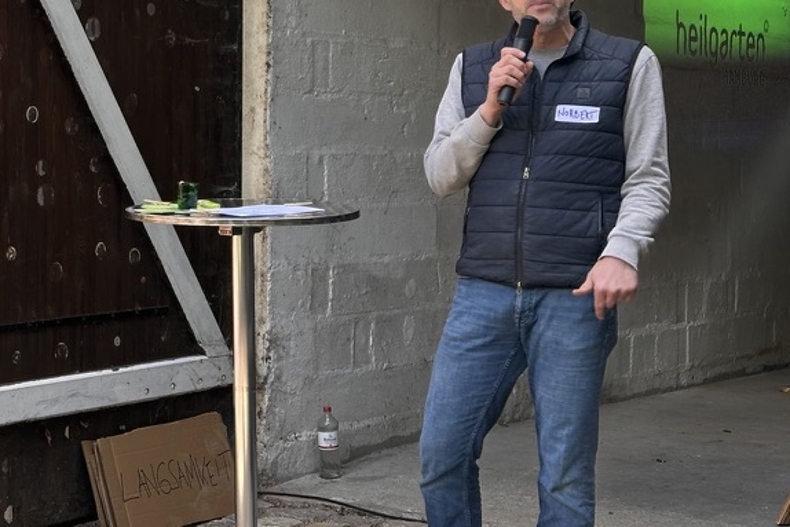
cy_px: 195
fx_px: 1953
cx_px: 121
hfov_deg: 22.4
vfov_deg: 15.4
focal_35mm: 89
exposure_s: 1/480
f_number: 1.78
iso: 64
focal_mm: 6.86
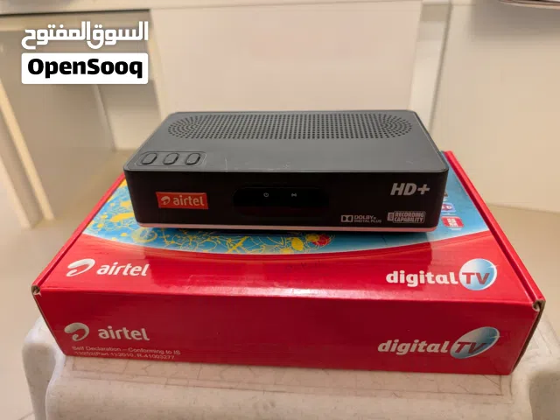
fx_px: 388
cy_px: 210
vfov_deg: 56.8
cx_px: 280
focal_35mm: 24
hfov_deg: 71.6
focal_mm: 6.9
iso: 1230
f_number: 1.68
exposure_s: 1/35
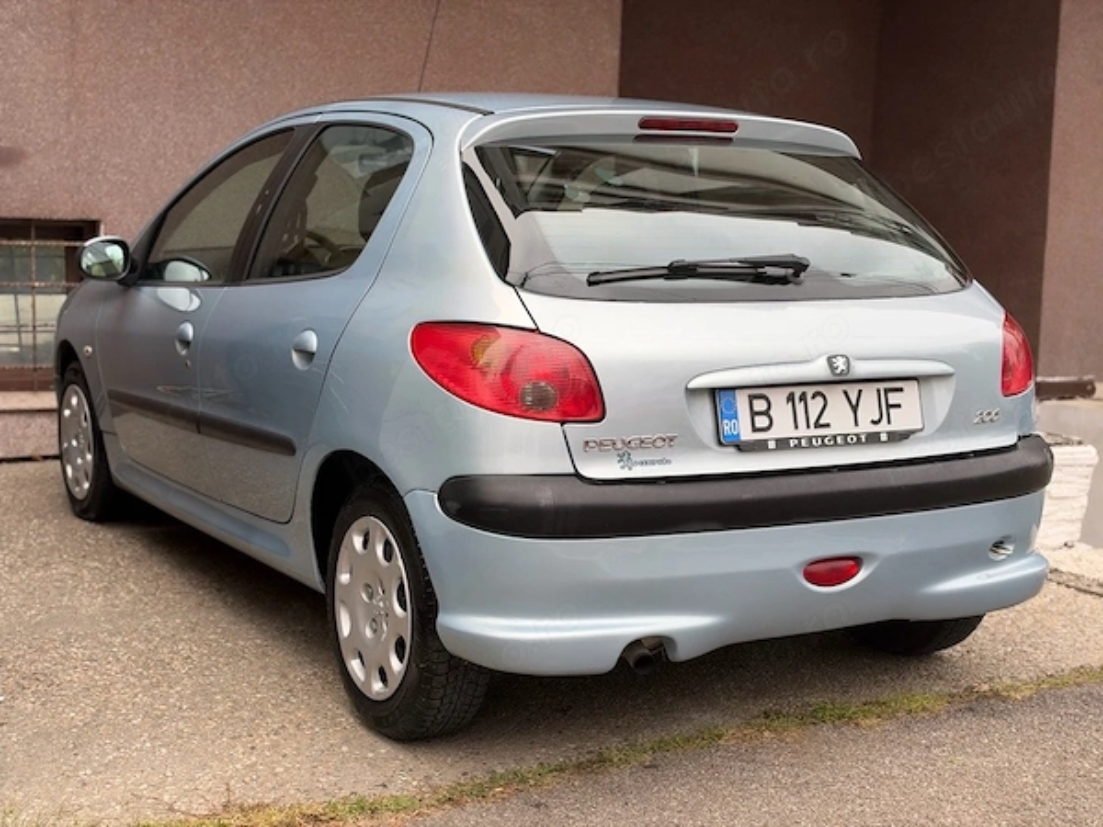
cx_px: 552
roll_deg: -1.5
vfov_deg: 30.3
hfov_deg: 39.7
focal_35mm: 48
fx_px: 1529
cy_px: 414
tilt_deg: -7.6
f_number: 1.8
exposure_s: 1/200
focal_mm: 6.93
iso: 50
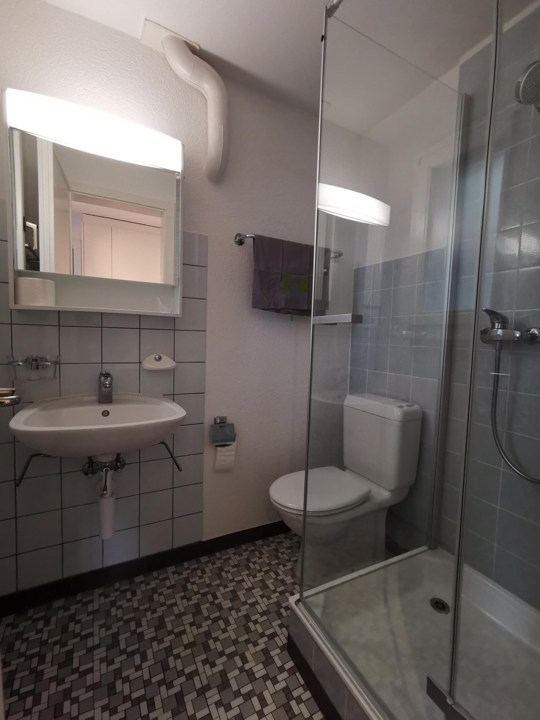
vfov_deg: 94.5
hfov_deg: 78.1
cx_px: 270
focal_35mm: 16
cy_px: 360
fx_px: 333
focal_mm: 2.35
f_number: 2.2
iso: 400
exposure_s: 1/50
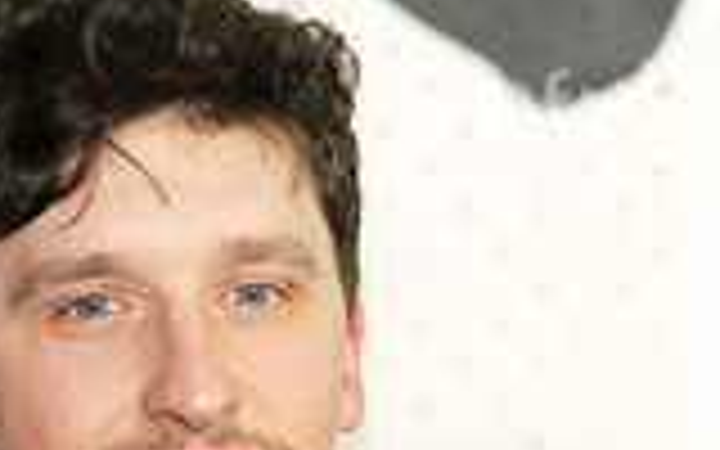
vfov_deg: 3.2
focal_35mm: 403
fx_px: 7908
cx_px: 207
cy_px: 824
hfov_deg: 5.2
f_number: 5.6
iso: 1600
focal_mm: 158
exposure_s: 1/250
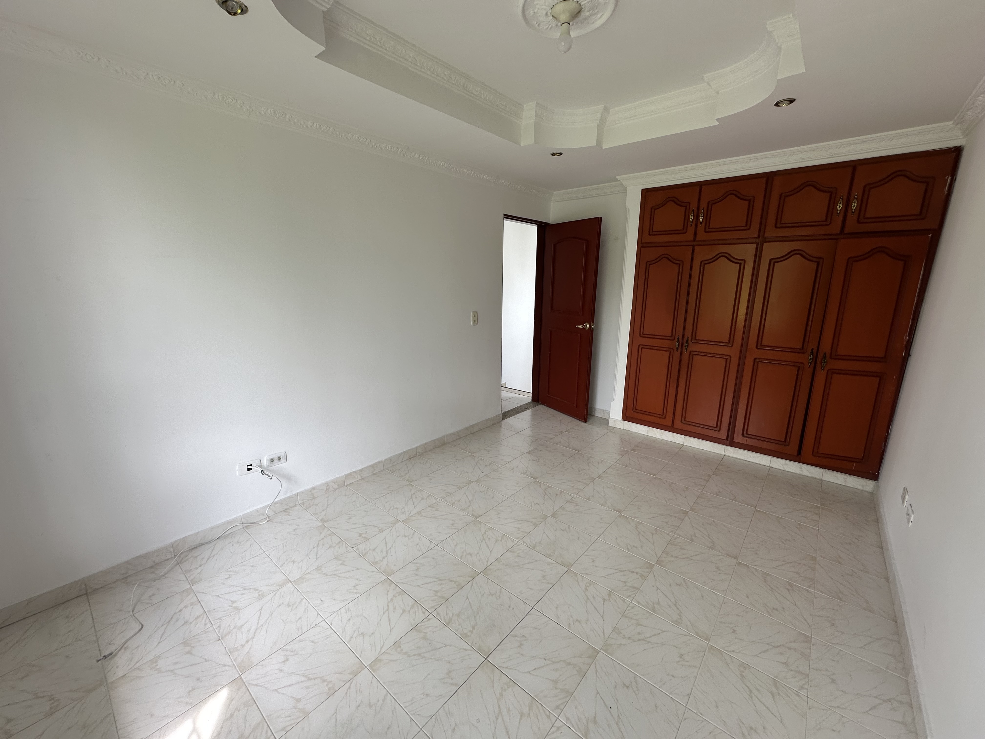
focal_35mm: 14
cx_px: 492
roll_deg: -0.8
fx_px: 398
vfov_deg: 85.7
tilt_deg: -12.3
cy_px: 370
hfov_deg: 102.1
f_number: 2.2
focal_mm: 2.22
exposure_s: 1/99
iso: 40
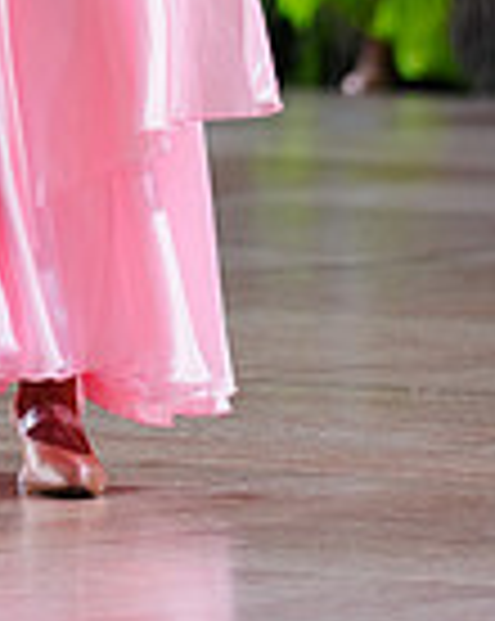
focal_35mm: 628
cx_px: -106
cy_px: -612
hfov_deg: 2.5
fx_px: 11526
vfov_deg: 3.1
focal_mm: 159
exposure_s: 1/500
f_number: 2.8
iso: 800
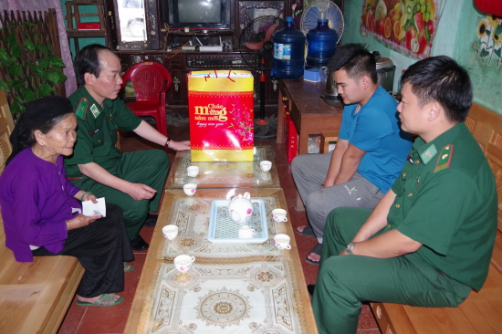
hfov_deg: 60.3
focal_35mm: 31
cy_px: 167
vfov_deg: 42.3
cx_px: 251
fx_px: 432
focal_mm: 21
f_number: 4
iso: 800
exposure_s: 1/50
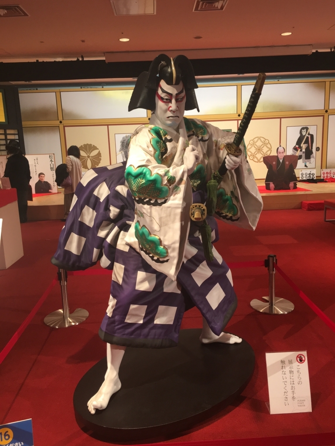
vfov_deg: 61.7
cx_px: 168
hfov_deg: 48.2
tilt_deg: -10.9
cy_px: 223
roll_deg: +2.1
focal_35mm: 29
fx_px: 374
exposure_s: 1/30
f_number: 2.2
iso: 80
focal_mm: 4.15
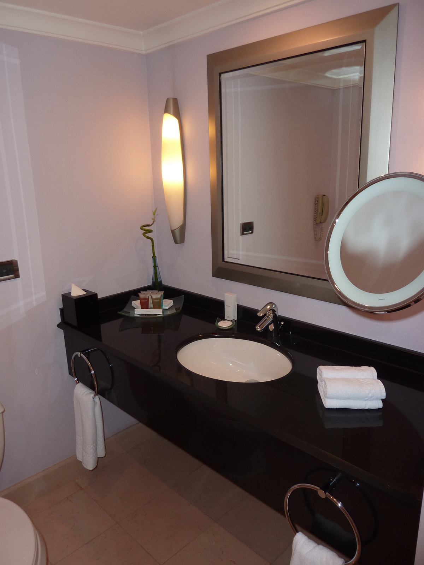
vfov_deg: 69.4
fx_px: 408
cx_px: 212
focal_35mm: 25
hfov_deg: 54.9
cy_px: 282
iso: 100
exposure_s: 1/30
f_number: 3.3
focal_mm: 4.1
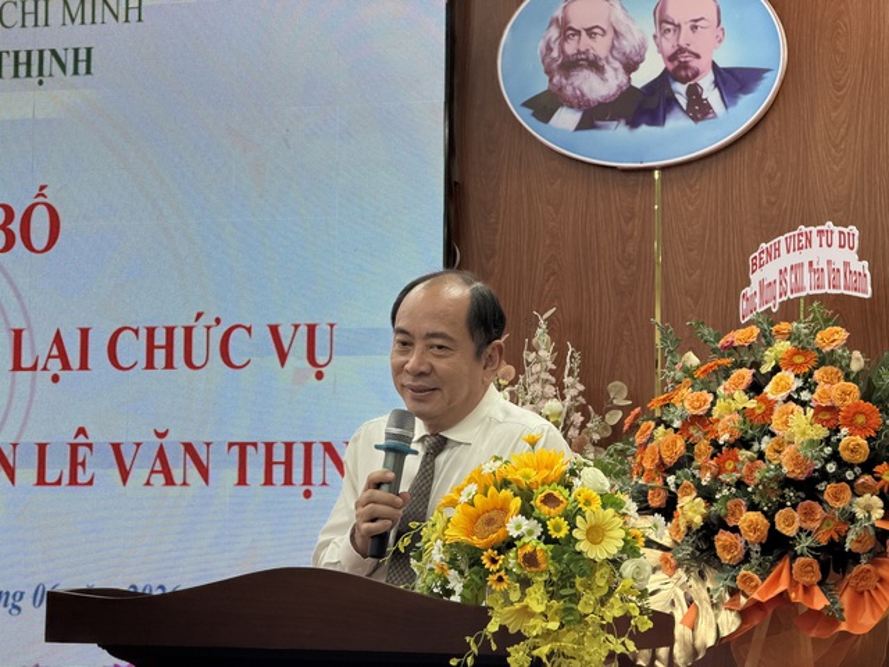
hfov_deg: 19.6
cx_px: 444
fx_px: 2568
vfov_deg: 14.8
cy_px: 334
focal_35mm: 100
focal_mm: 16.89
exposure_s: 1/120
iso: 250
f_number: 2.8
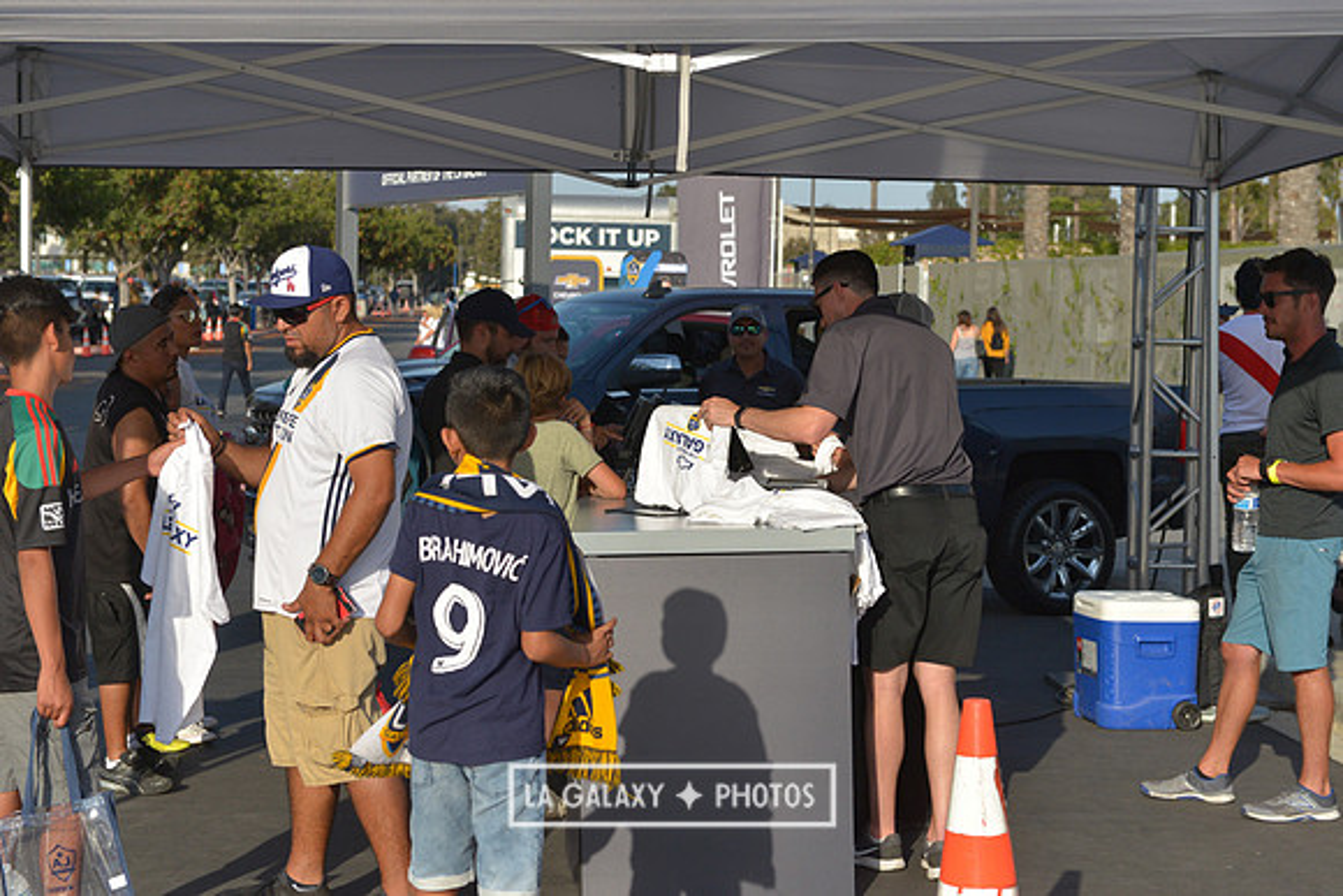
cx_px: 672
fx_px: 2612
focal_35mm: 70
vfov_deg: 19.5
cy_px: 448
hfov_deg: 28.8
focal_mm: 70
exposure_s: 1/4000
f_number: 7.1
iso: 1000
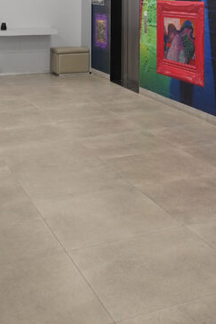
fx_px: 549
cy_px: -18
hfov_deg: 21.9
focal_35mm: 61
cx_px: 182
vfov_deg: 30.0
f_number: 2.8
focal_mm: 14.7
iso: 640
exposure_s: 1/160
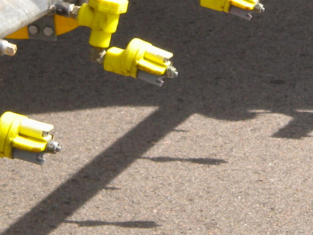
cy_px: -46
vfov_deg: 5.4
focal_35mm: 272
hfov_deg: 7.3
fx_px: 2459
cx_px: 291
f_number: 7.2
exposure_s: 1/166
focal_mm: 14.3
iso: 80
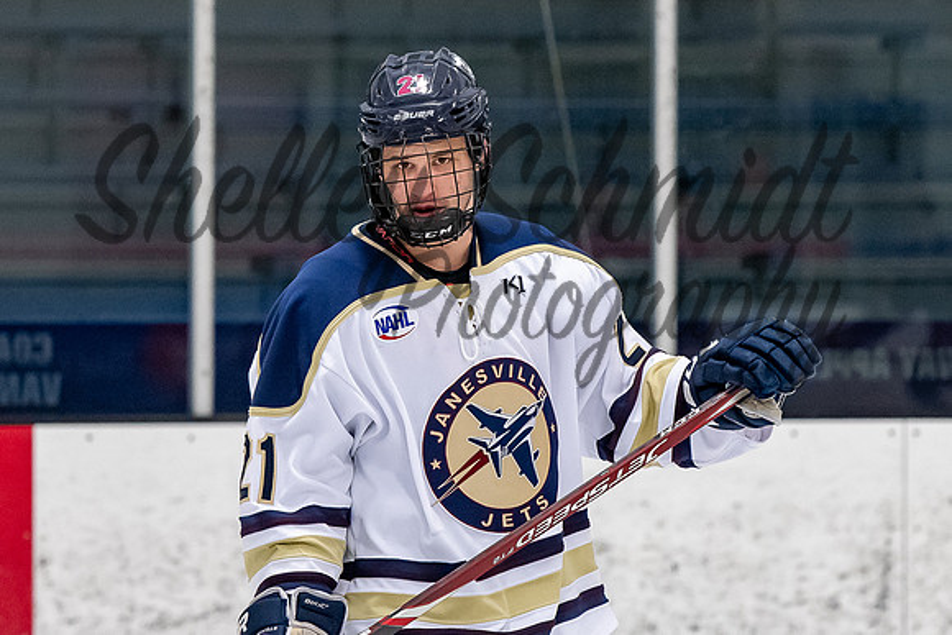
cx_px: 431
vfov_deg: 3.2
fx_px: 11437
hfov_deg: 4.8
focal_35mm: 432
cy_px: 187
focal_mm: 155
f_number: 3.5
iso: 2500
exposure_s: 1/800
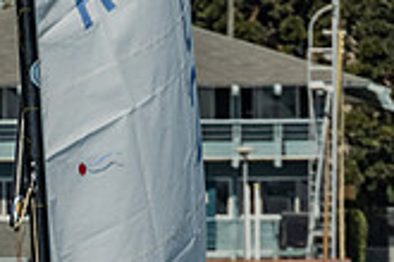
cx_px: 49
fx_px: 16481
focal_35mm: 1506
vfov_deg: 0.9
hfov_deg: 1.4
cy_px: 377
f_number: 10
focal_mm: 200
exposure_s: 1/500
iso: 250
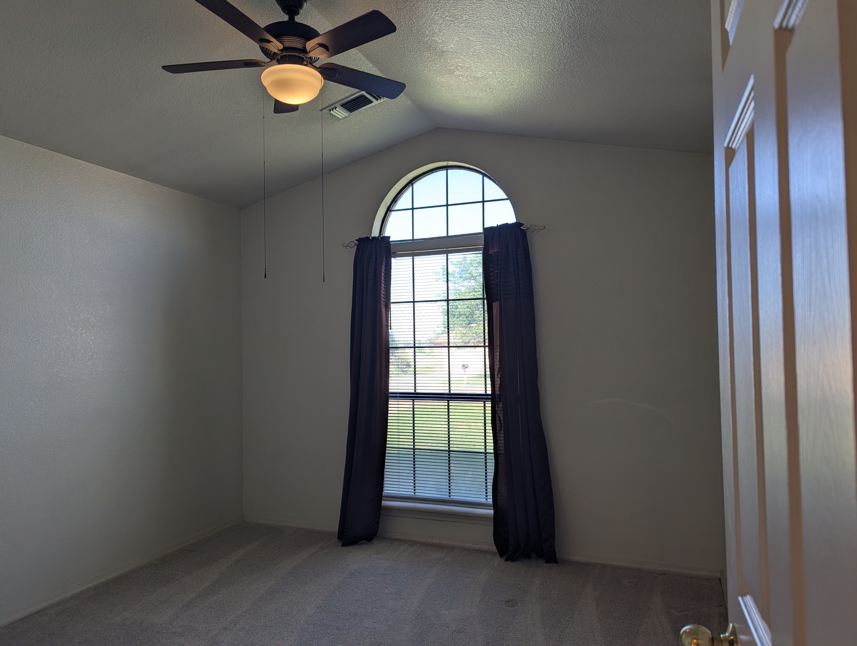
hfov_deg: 71.5
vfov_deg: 56.9
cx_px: 428
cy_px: 323
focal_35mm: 24
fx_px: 595
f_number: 1.85
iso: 62
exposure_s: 1/353
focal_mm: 6.81
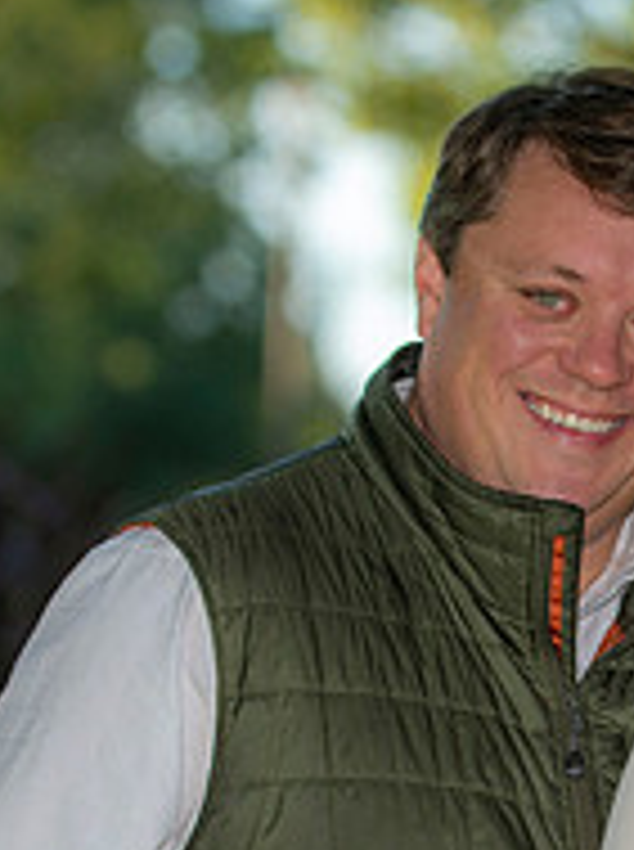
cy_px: 738
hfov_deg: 5.5
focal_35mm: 266
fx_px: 6518
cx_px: 706
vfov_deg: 7.4
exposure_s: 1/320
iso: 100
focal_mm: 90
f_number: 4
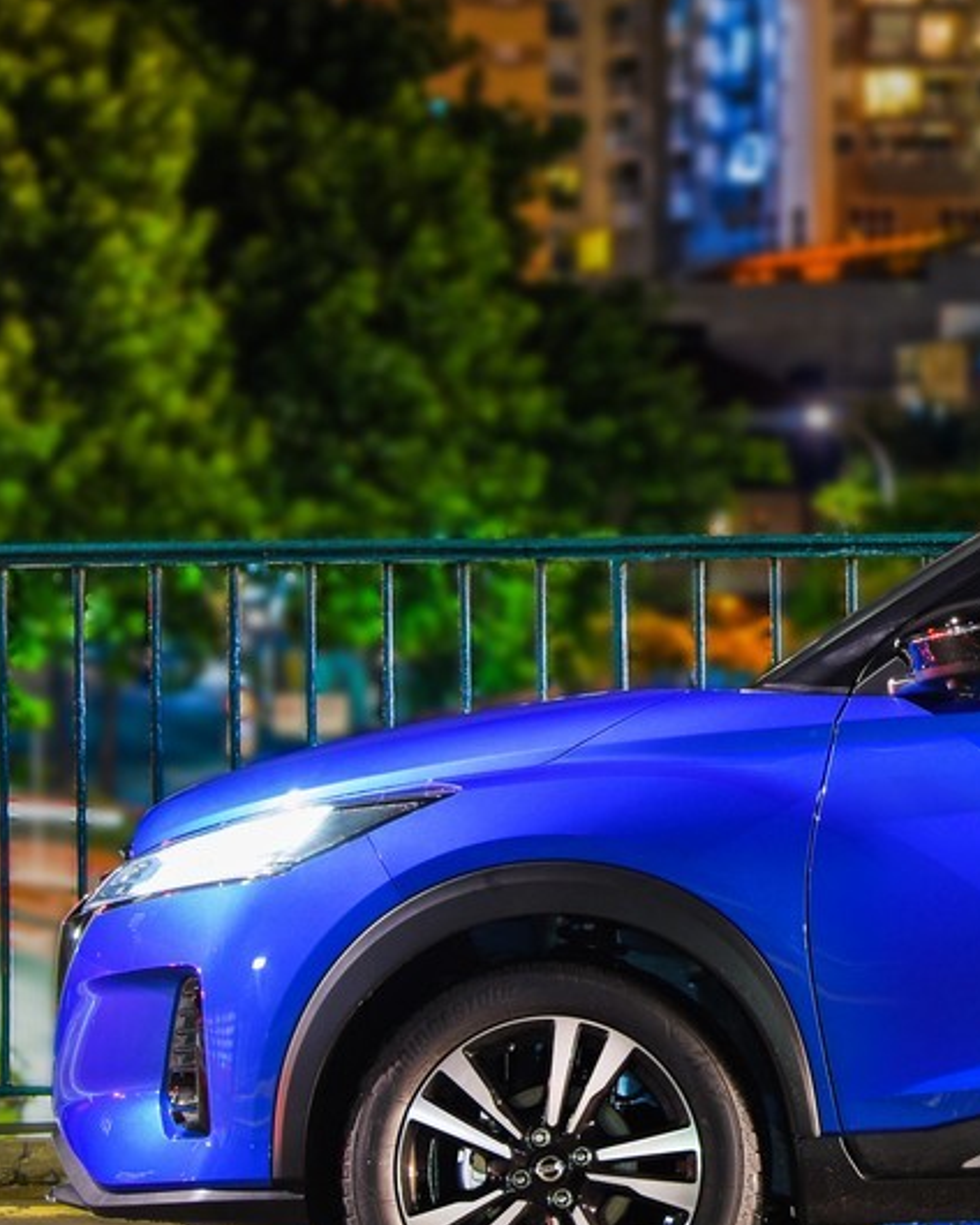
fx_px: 10478
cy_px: 368
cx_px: 1382
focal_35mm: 289
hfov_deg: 5.3
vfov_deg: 6.7
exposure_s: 2.5
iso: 400
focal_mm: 102
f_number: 5.6
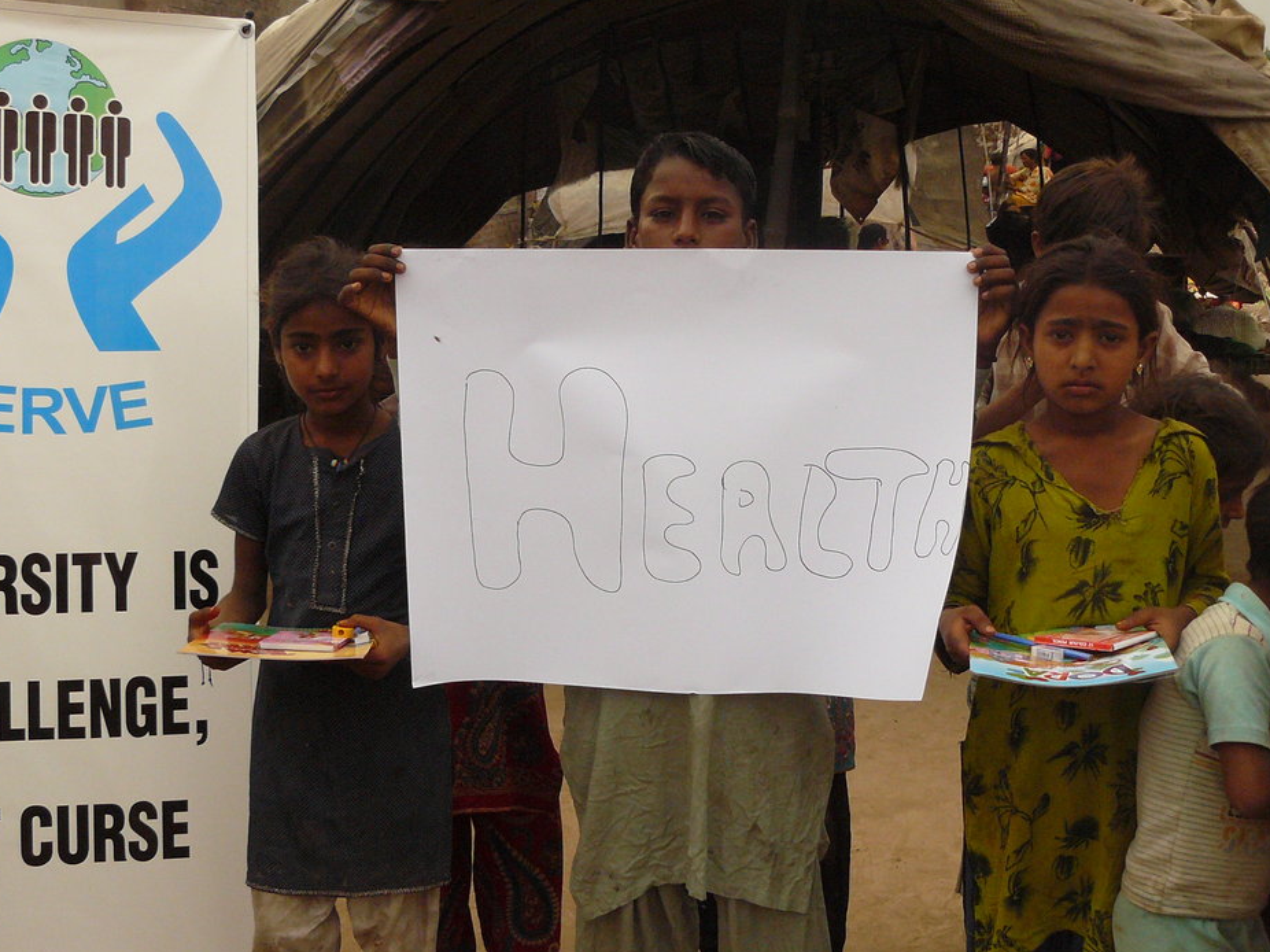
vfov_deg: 28.0
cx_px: 660
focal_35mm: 52
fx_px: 1907
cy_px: 499
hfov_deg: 36.8
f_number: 4
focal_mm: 6.5
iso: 200
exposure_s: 1/200
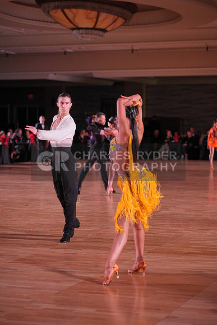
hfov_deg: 15.0
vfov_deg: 22.4
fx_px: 822
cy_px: 162
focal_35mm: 91
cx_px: 108
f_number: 2.8
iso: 1250
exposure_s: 1/400
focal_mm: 91
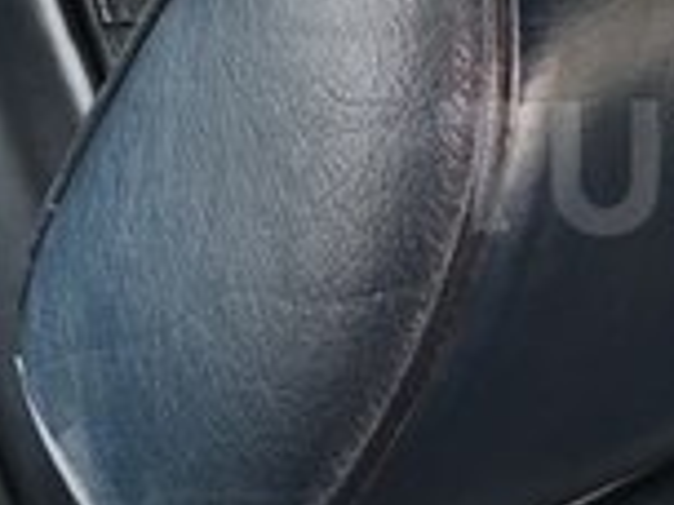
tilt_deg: -24.0
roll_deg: -2.2
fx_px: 2453
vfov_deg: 11.7
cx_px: 891
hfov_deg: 14.9
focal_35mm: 126
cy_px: 166
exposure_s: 1/33
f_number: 2.2
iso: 25
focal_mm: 4.15
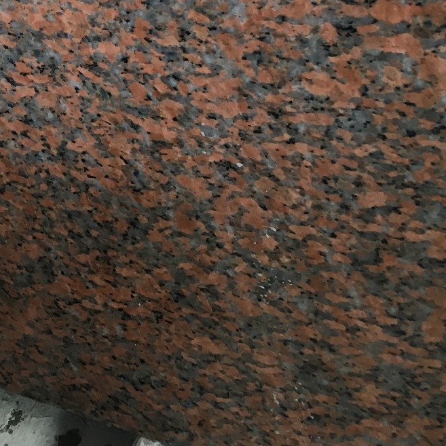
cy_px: -31
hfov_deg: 20.7
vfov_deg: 21.2
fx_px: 1137
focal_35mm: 78
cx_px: -95
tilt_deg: -36.5
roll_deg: +24.8
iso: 80
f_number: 2.2
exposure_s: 1/33
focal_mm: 4.15
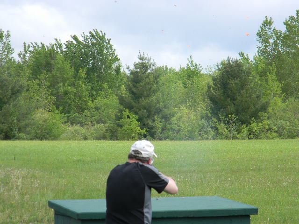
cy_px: 112
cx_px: 150
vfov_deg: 6.6
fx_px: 1952
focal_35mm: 226
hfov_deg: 8.8
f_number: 5.4
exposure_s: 1/227
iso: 80
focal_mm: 41
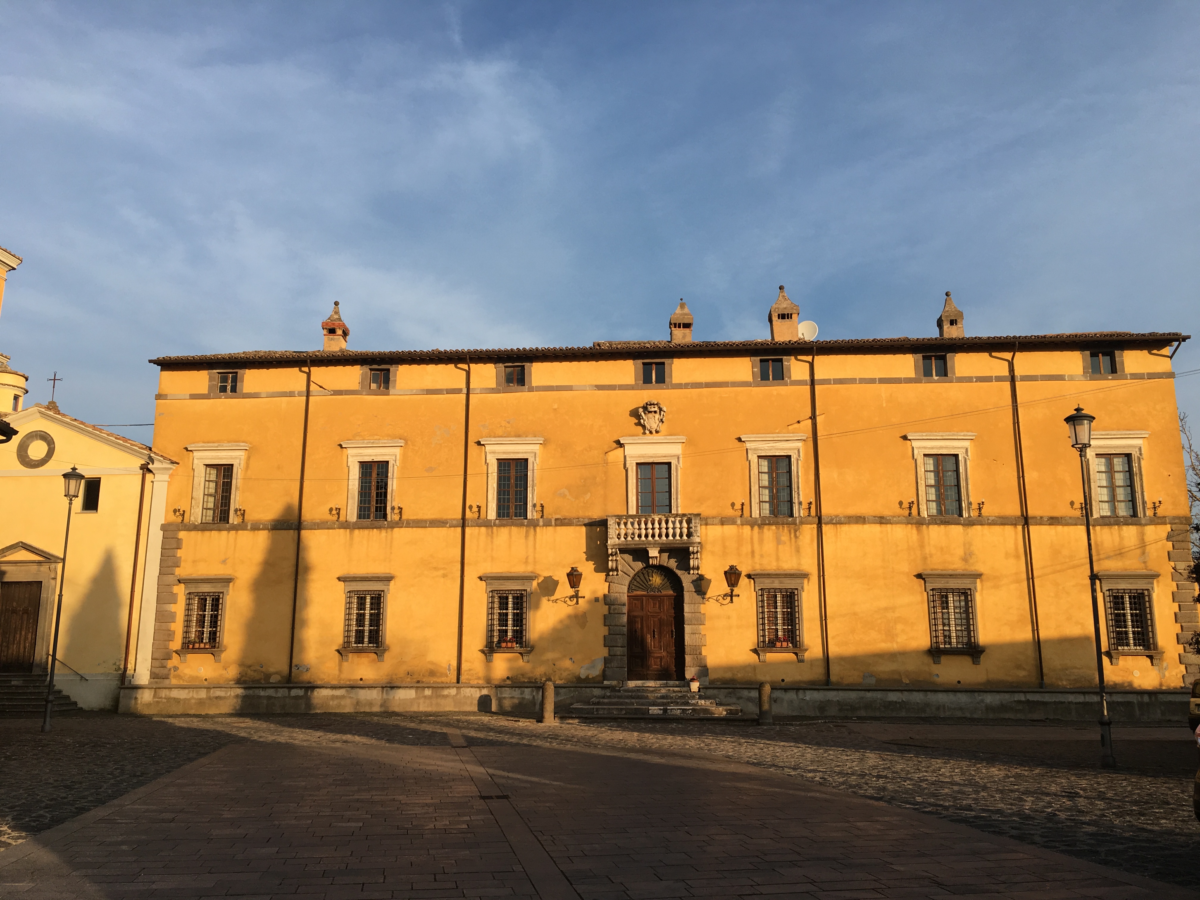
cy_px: 450
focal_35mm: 29
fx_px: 1005
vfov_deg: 48.2
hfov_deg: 61.7
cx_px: 600
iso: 25
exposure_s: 1/793
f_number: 2.2
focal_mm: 4.15
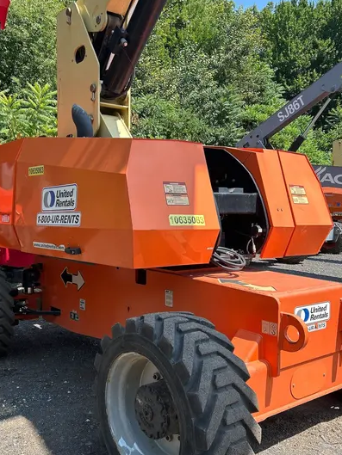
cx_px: 138
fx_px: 474
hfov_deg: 39.5
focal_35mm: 36
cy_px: 234
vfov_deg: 51.3
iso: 50
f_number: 1.5
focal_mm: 5.7
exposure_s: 1/1361
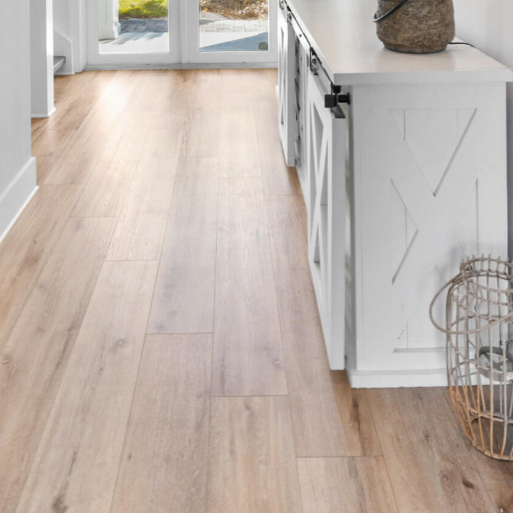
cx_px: 231
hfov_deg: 46.0
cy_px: 3
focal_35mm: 36
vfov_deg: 40.5
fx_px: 604
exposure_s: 1/5
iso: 200
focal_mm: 12
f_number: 7.1
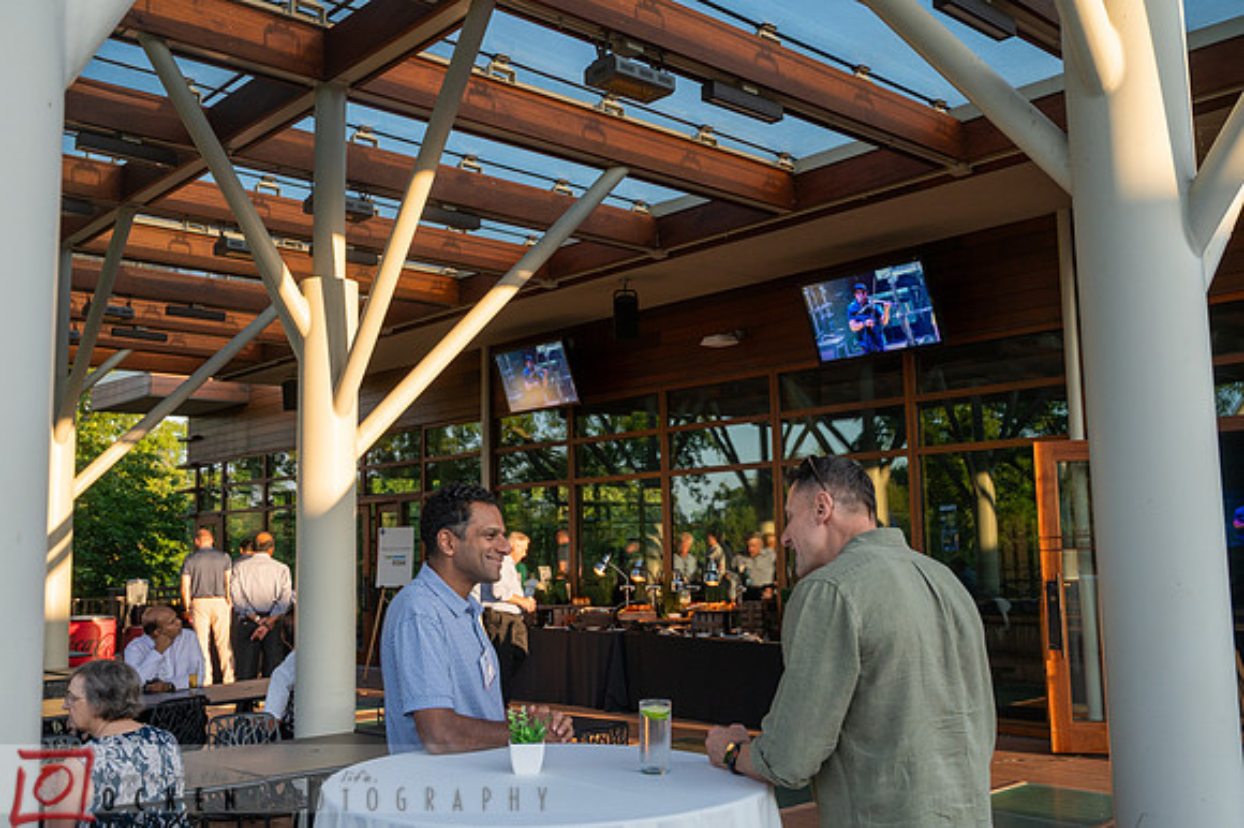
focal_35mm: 35
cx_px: 610
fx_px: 1219
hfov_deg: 54.1
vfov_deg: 37.5
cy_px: 410
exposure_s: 1/400
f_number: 5
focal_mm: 31
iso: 400
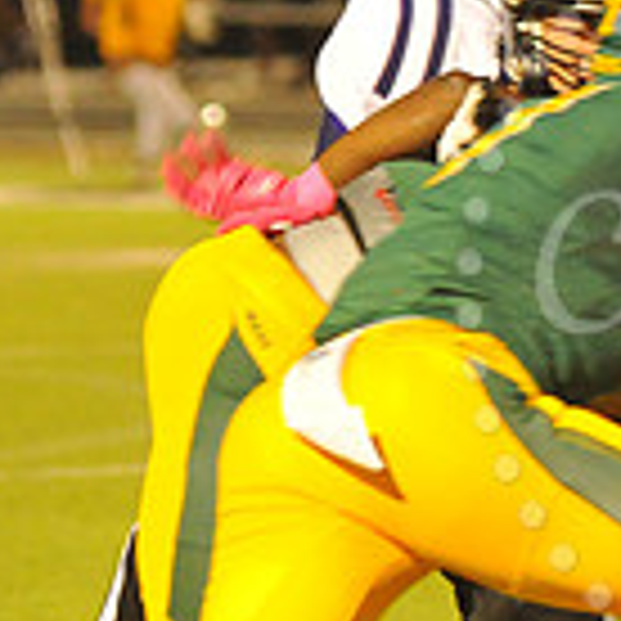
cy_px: 288
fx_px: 14471
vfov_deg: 2.5
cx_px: 886
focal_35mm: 713
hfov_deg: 2.5
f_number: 5
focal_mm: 200
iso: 6400
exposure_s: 1/200
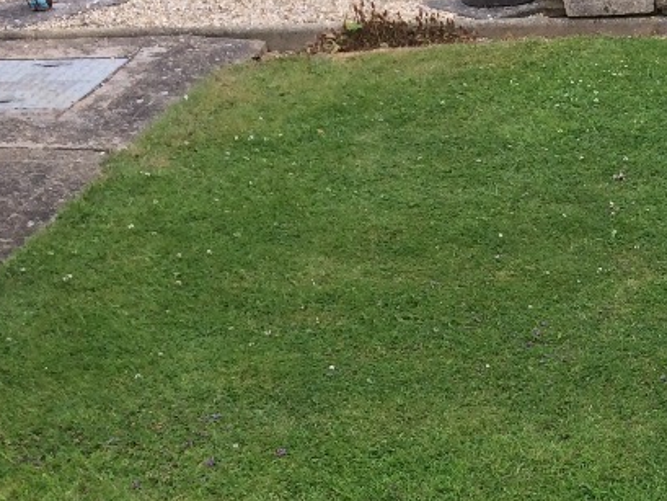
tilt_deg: -31.7
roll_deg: +2.0
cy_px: 674
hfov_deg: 21.2
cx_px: 827
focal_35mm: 85
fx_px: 1638
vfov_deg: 16.3
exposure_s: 1/805
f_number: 2.2
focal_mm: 4.15
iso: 32
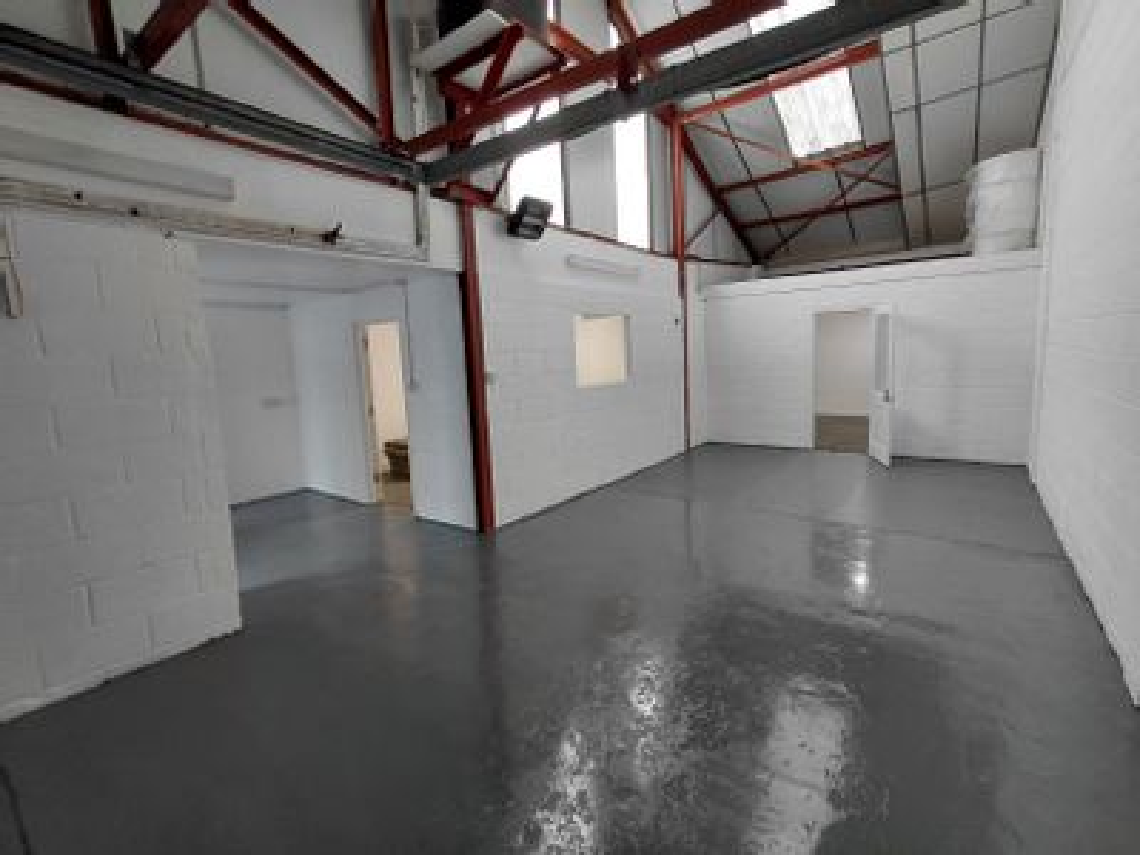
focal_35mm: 16
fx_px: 527
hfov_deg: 94.5
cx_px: 570
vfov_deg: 78.1
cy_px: 428
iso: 64
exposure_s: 1/60
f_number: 2.2
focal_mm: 1.64
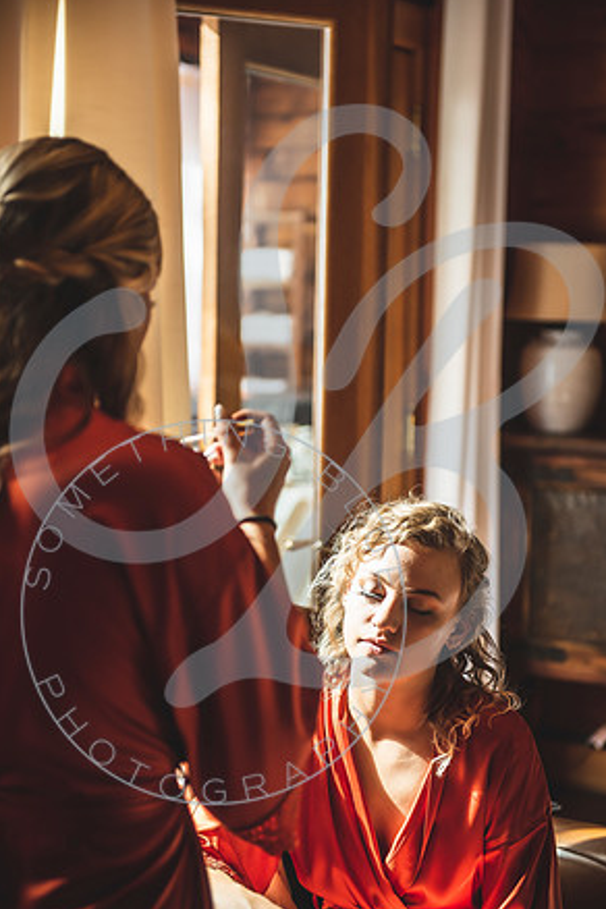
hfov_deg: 18.9
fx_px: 1818
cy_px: 454
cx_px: 307
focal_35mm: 72
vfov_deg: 28.1
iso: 200
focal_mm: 70
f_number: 2.8
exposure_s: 1/125
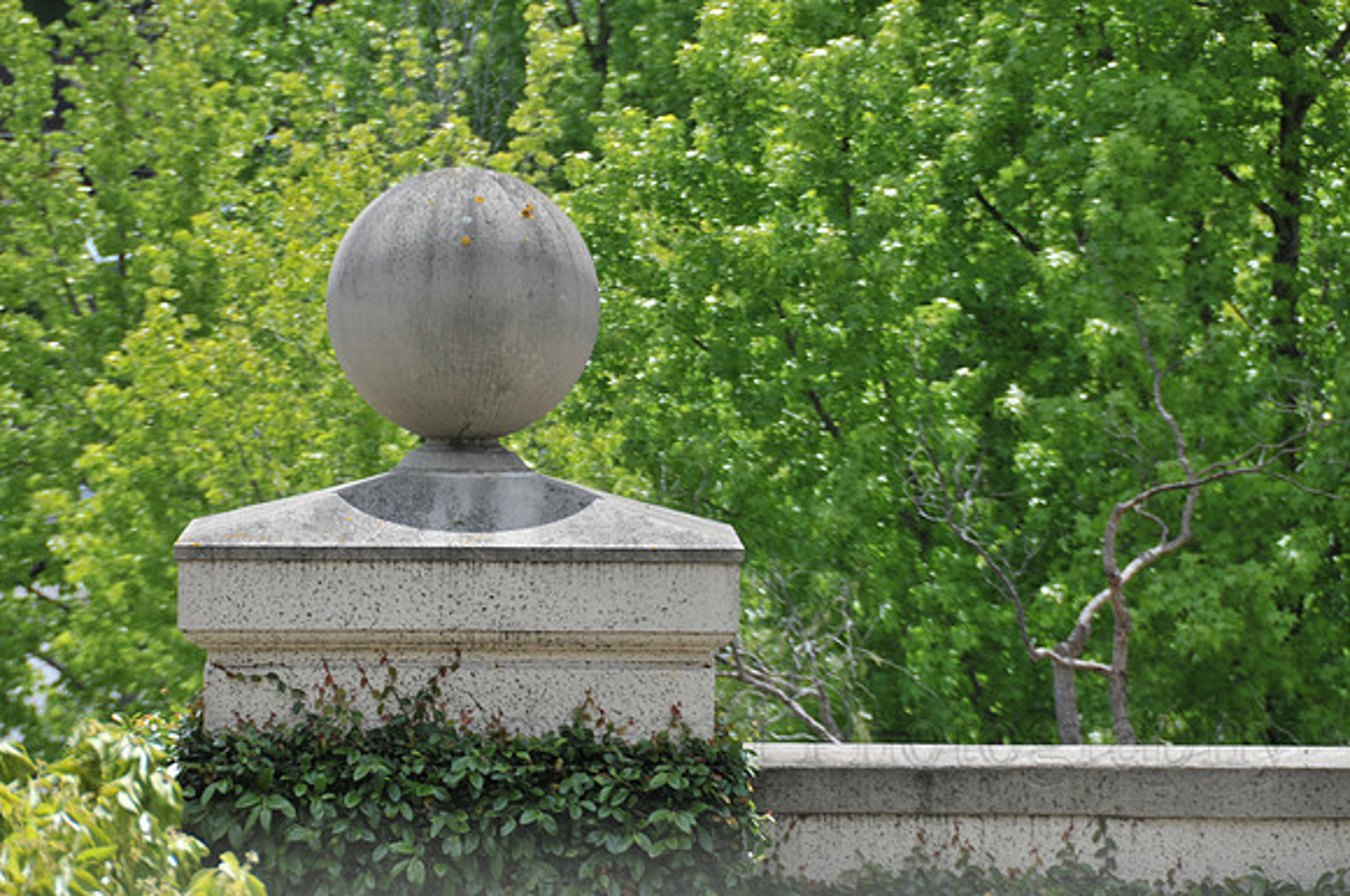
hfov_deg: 6.9
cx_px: 675
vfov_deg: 4.6
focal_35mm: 300
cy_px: 448
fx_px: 11234
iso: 200
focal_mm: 200
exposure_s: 1/250
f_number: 8
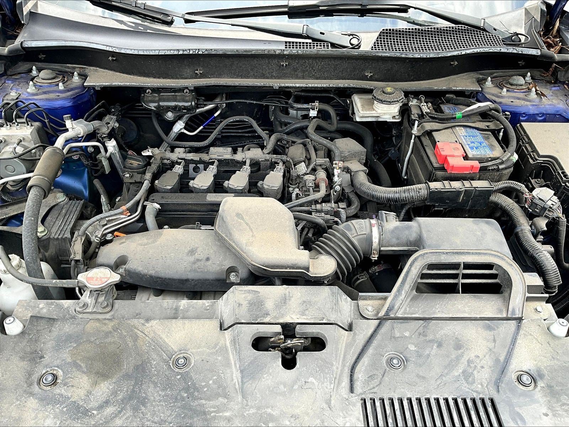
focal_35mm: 29
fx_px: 477
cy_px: 214
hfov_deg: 61.7
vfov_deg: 48.2
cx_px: 284
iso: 16
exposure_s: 1/122
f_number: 1.8
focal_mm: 3
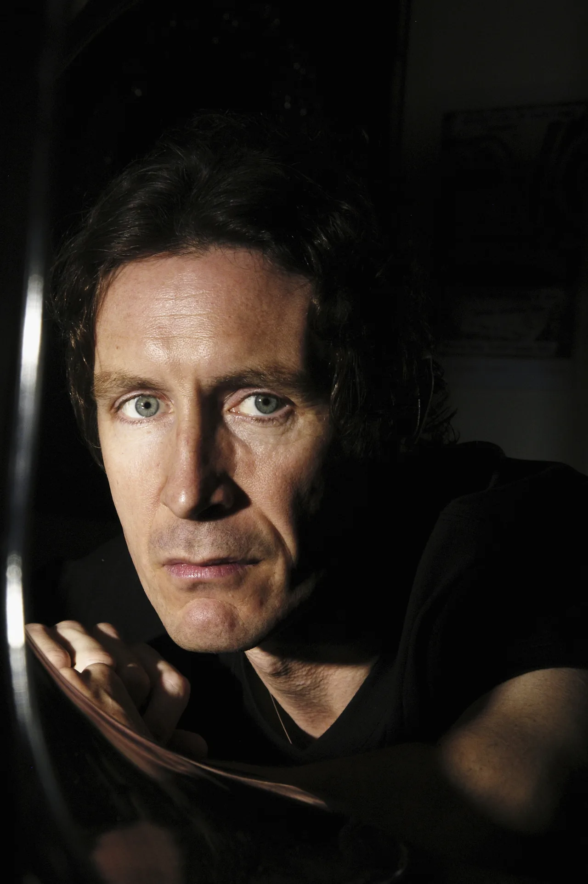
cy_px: 442
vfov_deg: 20.6
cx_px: 294
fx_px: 2431
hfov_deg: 13.8
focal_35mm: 99
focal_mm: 66
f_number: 11
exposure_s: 1/200
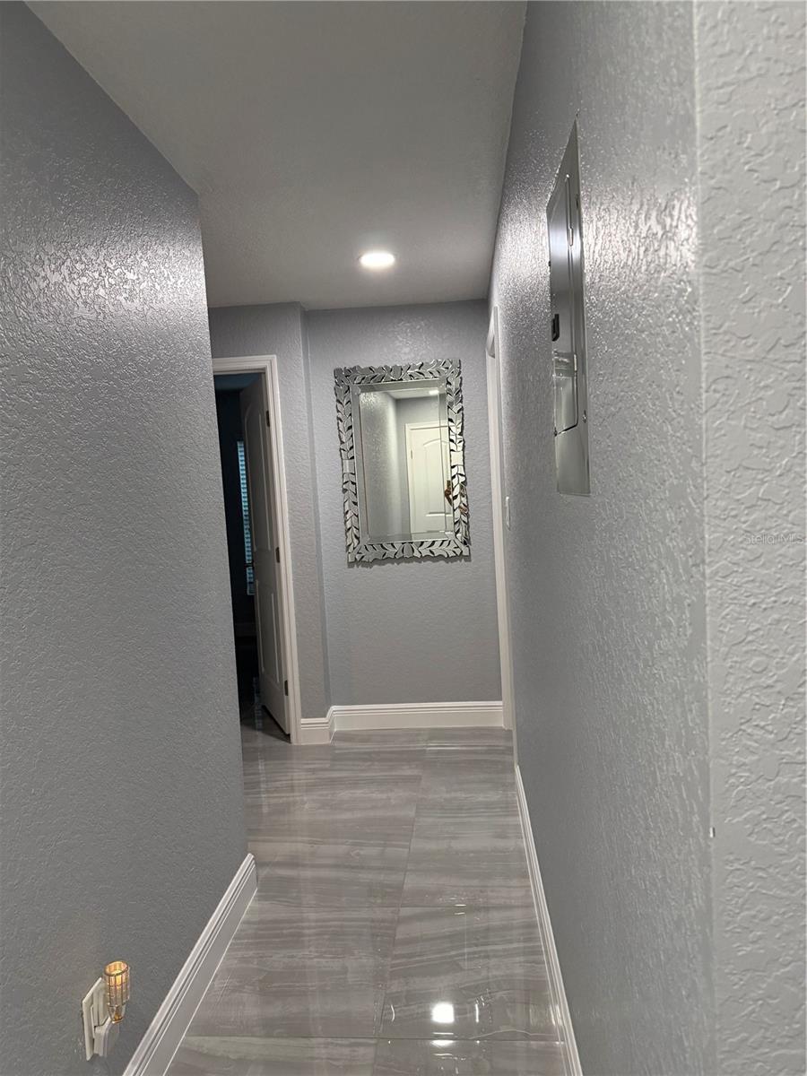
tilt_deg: -4.2
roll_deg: +1.9
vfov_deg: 71.6
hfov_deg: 56.8
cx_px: 404
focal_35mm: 24
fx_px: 746
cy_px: 538
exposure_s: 1/120
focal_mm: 6.76
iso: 400
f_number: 1.78
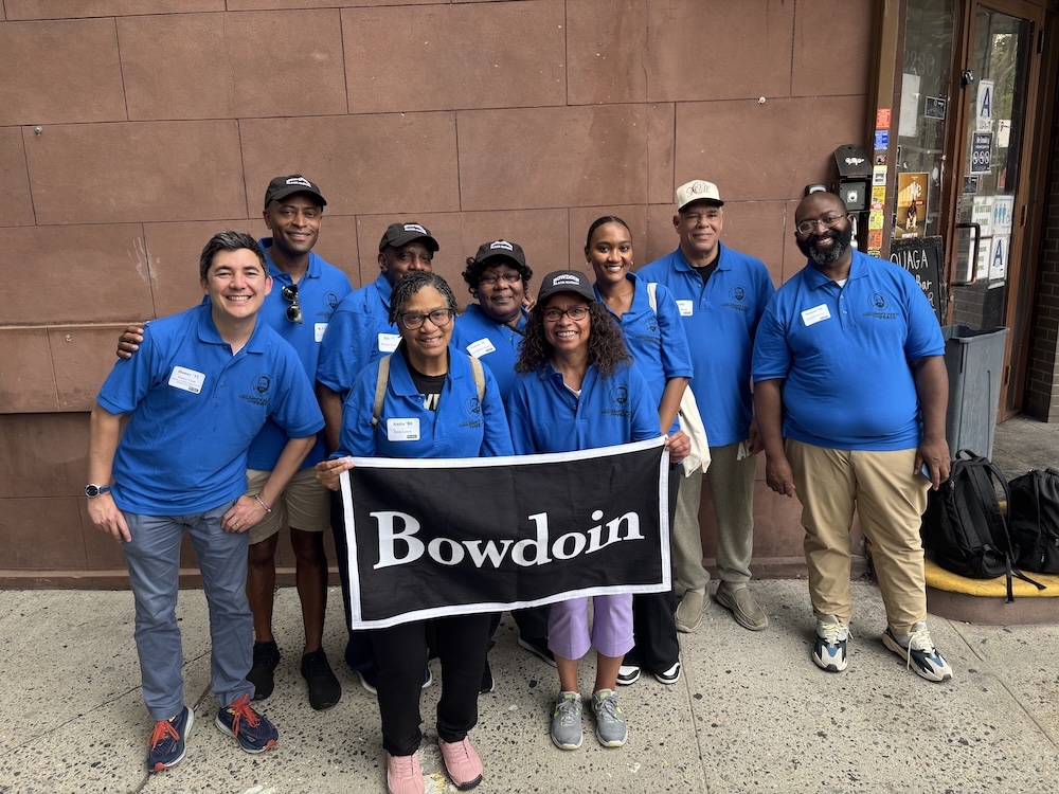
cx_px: 530
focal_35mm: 26
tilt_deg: -11.8
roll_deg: +1.7
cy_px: 397
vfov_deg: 53.1
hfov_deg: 67.3
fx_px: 795
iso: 50
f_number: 1.6
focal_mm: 5.96
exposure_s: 1/441
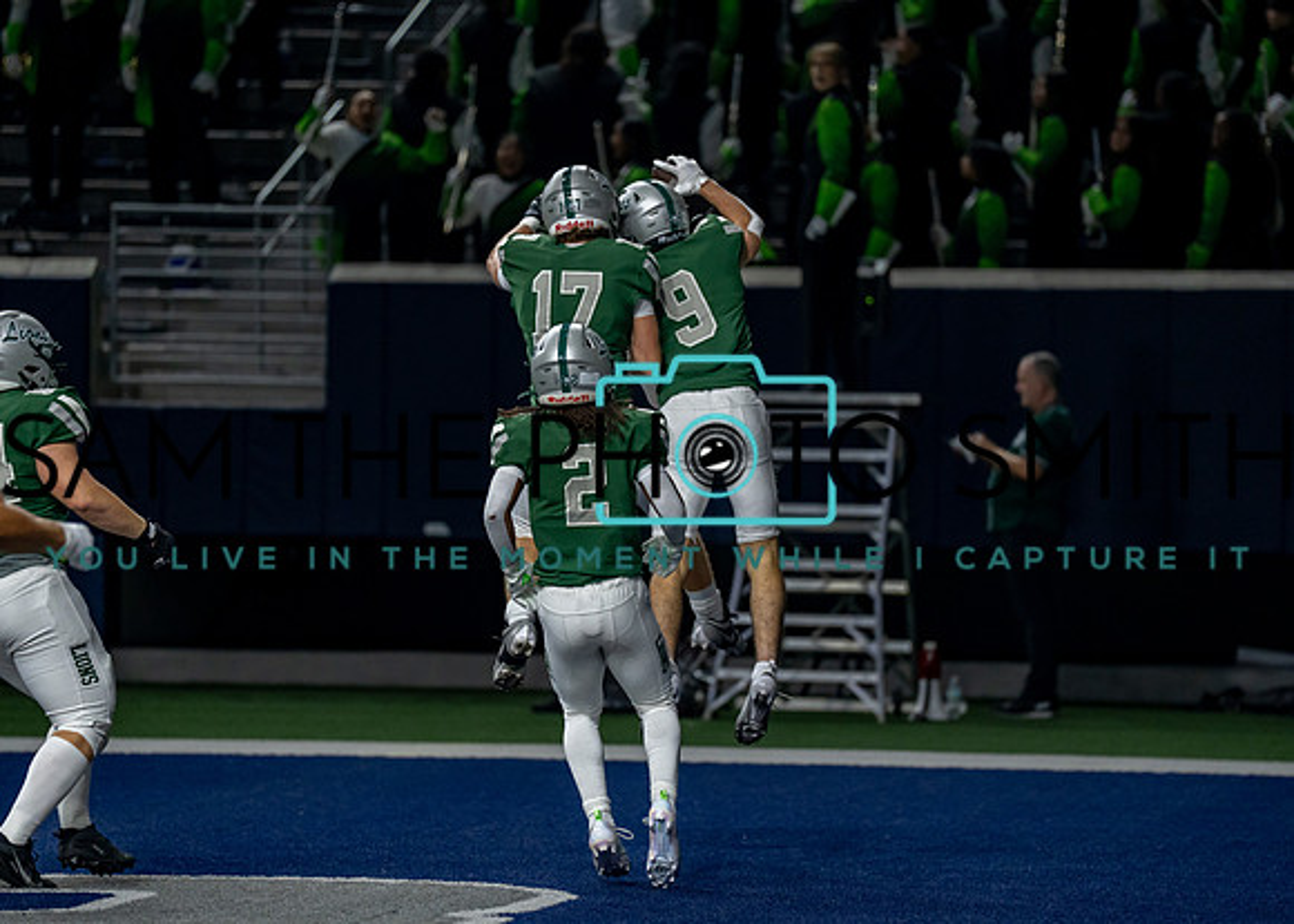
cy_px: 475
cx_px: 686
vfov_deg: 5.4
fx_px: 9772
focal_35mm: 266
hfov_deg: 7.6
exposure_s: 1/1000
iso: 1600
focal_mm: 200
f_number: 2.8
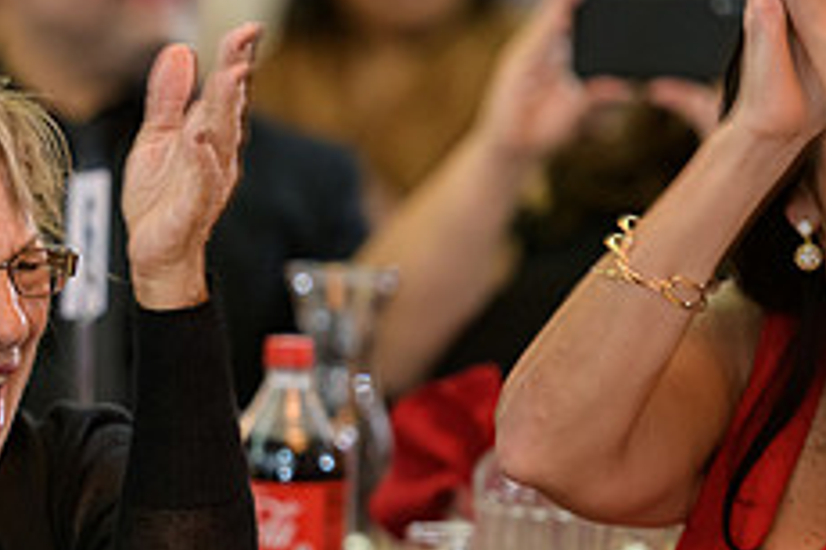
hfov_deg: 5.3
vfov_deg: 3.5
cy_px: 279
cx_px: -140
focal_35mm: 391
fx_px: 8965
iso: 1600
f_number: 3.2
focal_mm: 155
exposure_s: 1/125
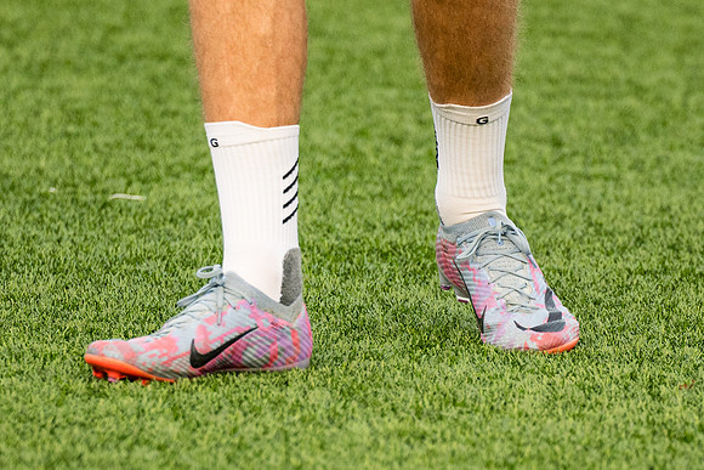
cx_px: 468
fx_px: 12781
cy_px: 487
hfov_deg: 3.2
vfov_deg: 2.1
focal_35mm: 653
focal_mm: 200
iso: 500
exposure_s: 1/1600
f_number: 2.8
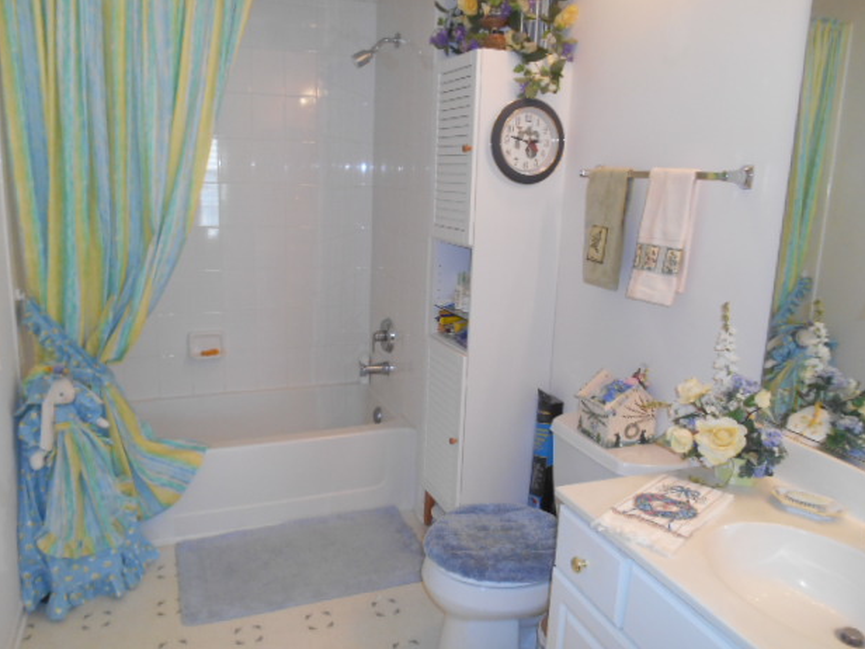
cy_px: 323
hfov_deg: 65.3
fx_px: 675
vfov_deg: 51.4
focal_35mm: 27
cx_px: 421
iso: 200
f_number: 3.4
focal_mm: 4.7
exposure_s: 1/25
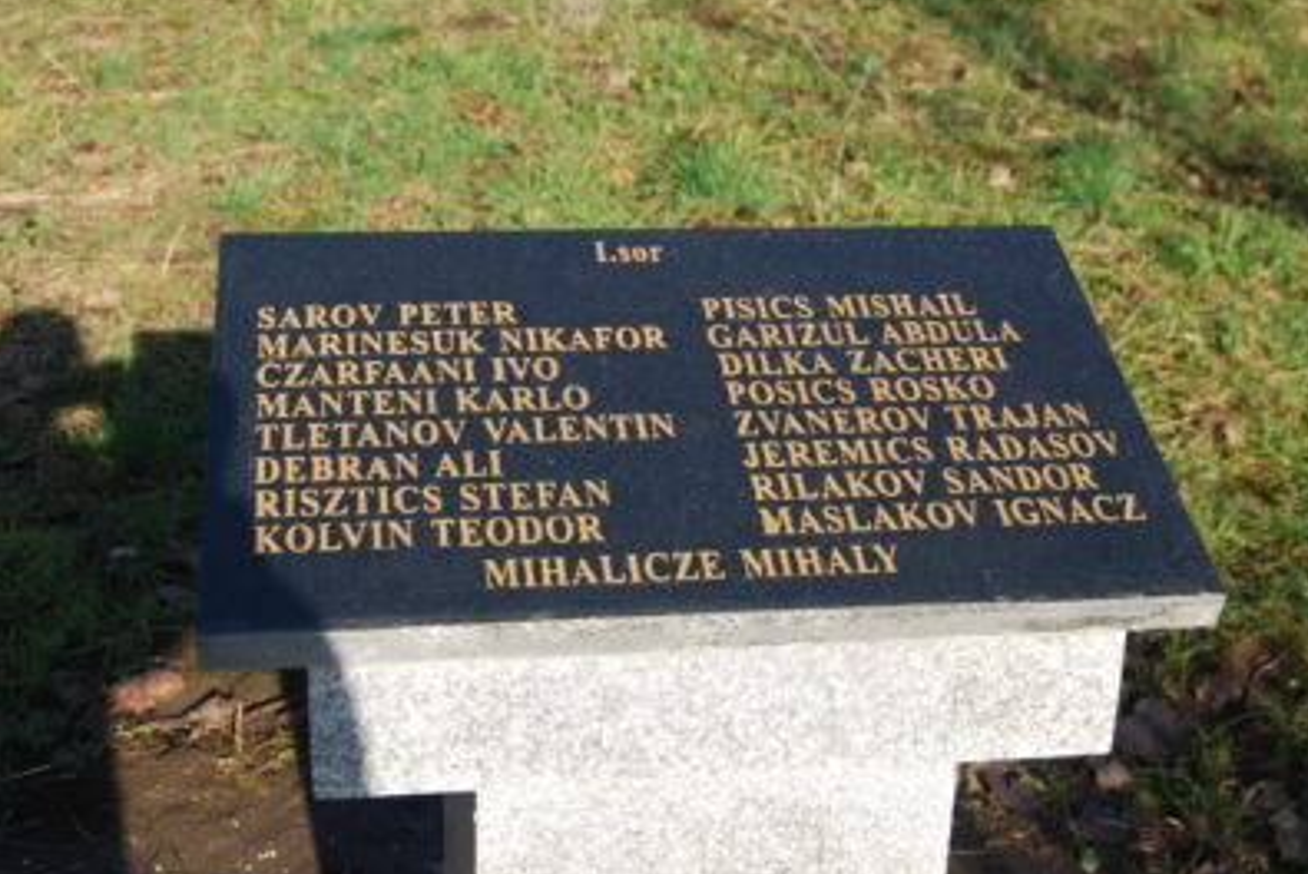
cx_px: 666
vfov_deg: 23.8
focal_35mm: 57
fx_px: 2072
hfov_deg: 35.0
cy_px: 432
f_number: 7.1
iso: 100
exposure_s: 1/200
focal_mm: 30
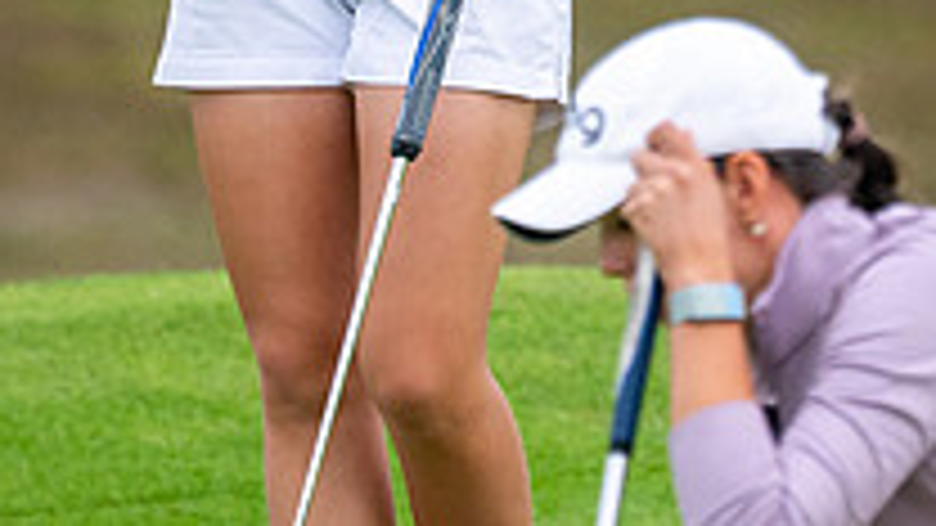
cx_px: 703
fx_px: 39686
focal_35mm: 1599
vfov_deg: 0.8
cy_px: -431
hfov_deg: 1.4
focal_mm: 300
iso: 400
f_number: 4.5
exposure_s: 1/2500
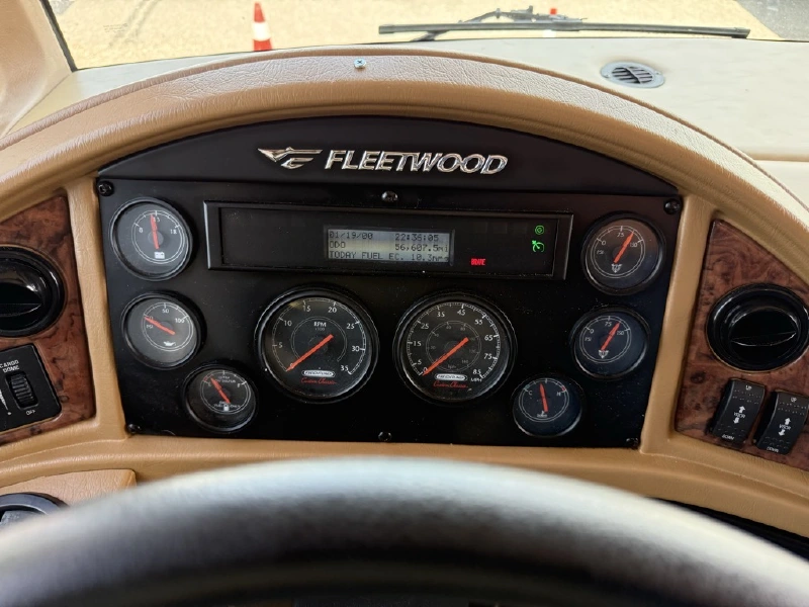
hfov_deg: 71.6
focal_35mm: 24
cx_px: 404
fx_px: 561
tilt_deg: -46.8
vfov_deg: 56.8
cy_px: 304
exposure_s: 1/243
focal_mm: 6.76
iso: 200
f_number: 1.78
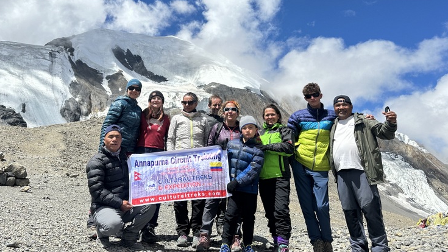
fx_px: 380
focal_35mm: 32
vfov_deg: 36.1
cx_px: 199
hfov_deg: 60.8
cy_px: 70
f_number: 1.78
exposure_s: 1/3717
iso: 80
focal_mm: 6.86
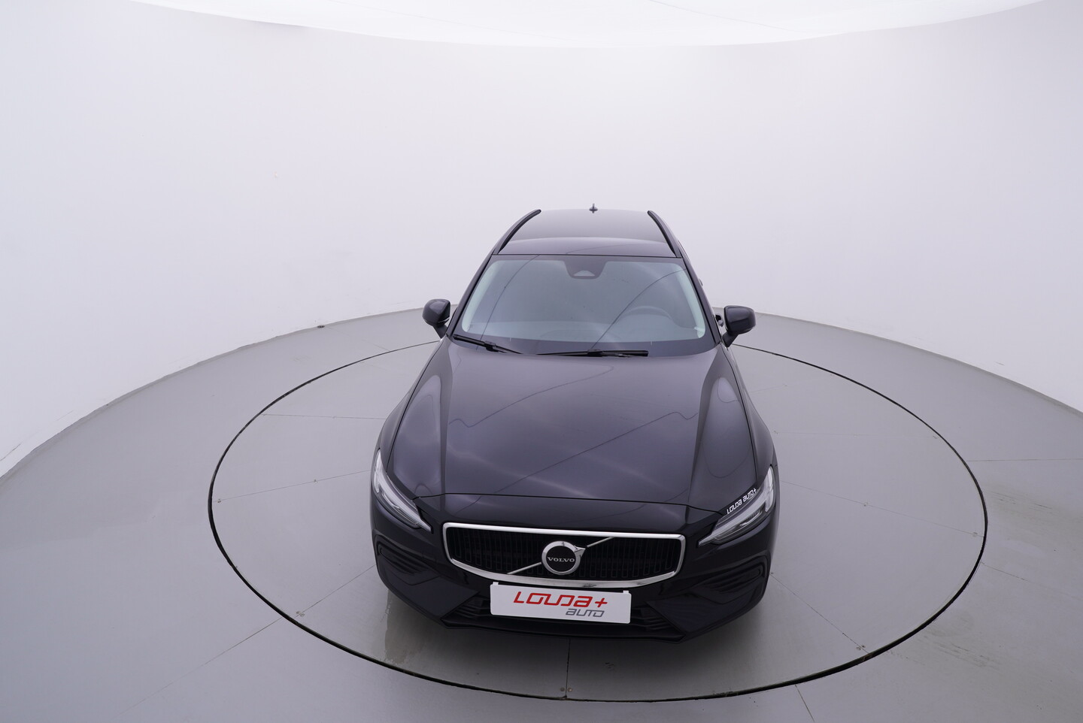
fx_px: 677
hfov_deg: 77.3
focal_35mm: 22
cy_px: 362
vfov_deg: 56.2
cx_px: 542
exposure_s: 1/80
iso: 200
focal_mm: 15
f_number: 5
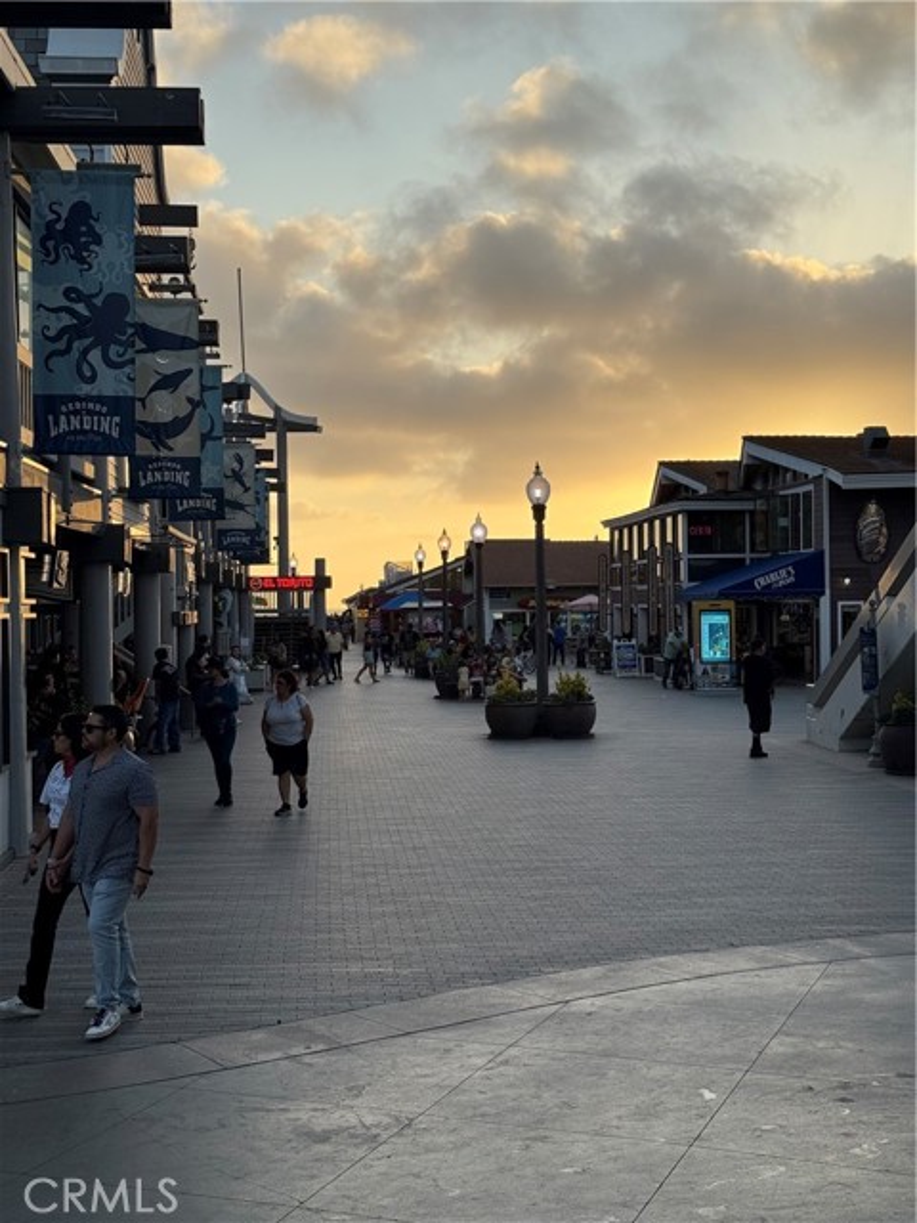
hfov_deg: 30.3
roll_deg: +0.3
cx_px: 458
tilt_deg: +0.2
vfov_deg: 39.7
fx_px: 1695
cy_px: 612
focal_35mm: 48
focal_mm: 6.76
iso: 64
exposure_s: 1/2033
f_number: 1.78
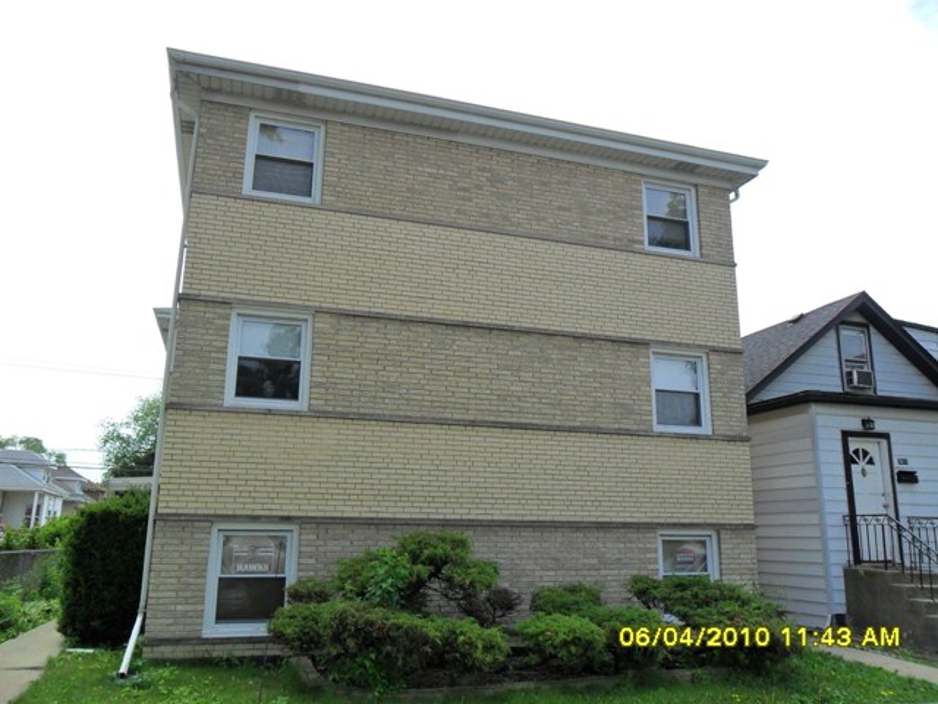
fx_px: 732
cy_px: 352
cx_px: 469
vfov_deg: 51.4
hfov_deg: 65.3
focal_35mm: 27
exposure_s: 1/1000
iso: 100
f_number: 3.5
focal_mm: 4.9
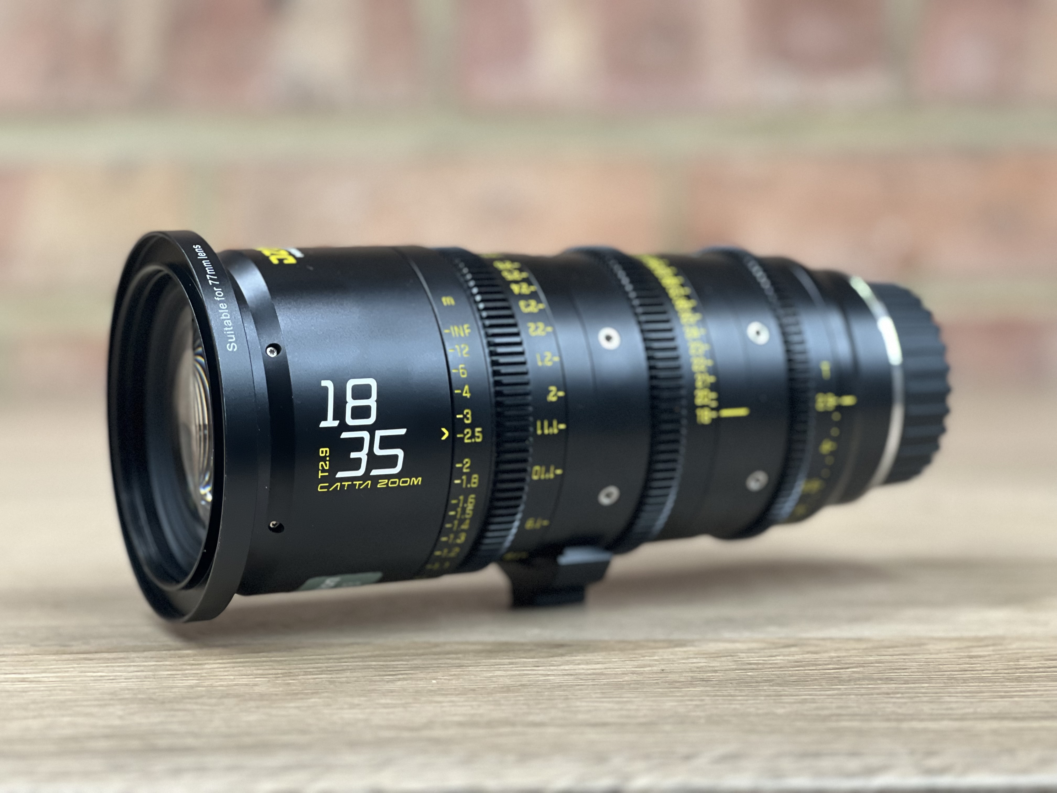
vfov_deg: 19.1
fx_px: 2351
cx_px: 528
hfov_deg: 25.3
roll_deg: +0.4
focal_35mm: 77
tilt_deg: -5.5
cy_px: 396
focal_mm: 9
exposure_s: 1/25
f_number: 2.8
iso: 320
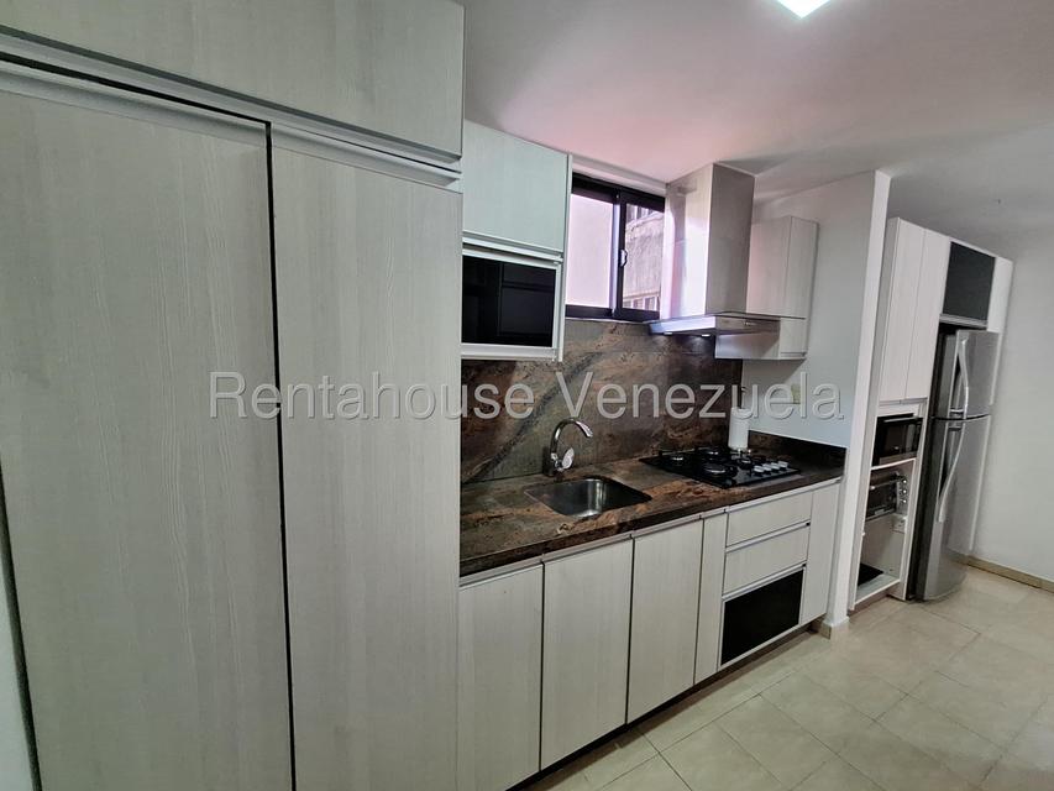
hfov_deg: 106.2
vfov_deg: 89.9
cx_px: 527
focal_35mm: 13
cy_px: 396
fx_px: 396
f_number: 2.2
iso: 200
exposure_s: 1/50
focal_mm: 1.74
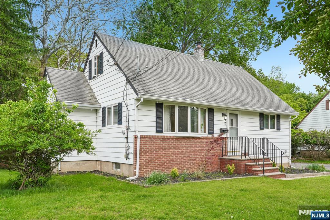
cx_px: 165
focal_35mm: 28
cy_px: 110
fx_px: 257
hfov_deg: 65.5
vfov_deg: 46.4
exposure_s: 1/60
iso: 125
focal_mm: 28
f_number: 8
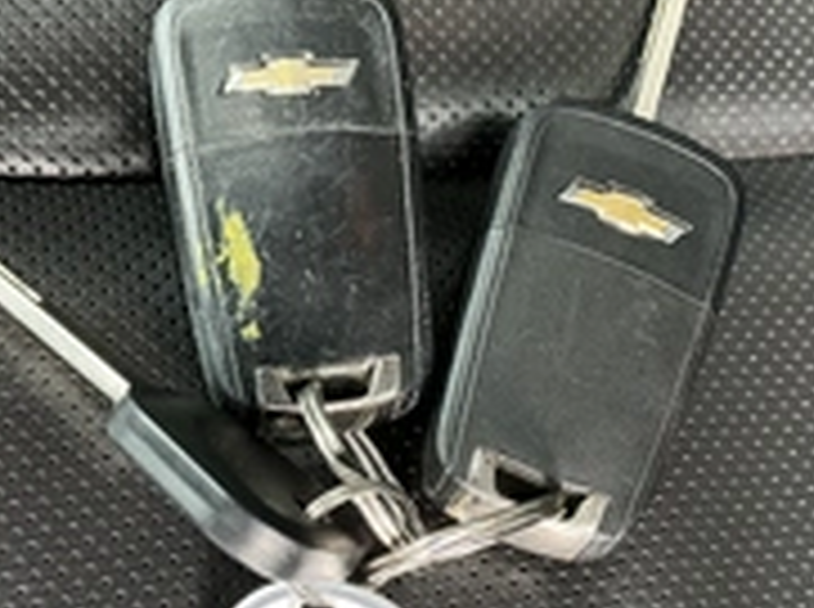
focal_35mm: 62
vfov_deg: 23.6
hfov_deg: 31.2
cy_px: 338
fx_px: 1455
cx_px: 369
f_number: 1.8
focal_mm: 3
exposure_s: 1/60
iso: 125
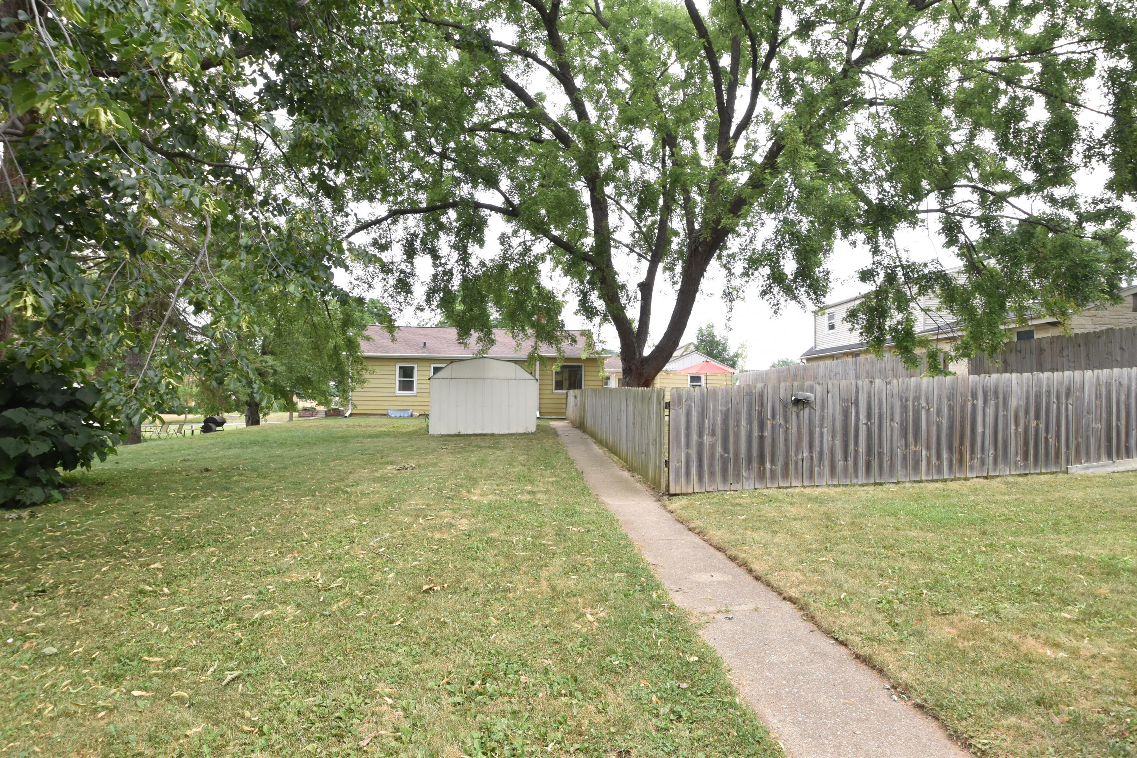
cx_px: 568
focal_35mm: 18
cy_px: 379
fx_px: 569
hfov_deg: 90.0
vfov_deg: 67.4
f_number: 7.1
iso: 800
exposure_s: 1/200
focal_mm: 12
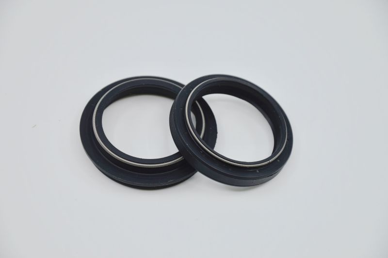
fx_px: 1696
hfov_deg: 13.1
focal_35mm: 158
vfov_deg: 8.7
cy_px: 129
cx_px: 194
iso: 100
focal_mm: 105
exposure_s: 1/160
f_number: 6.3
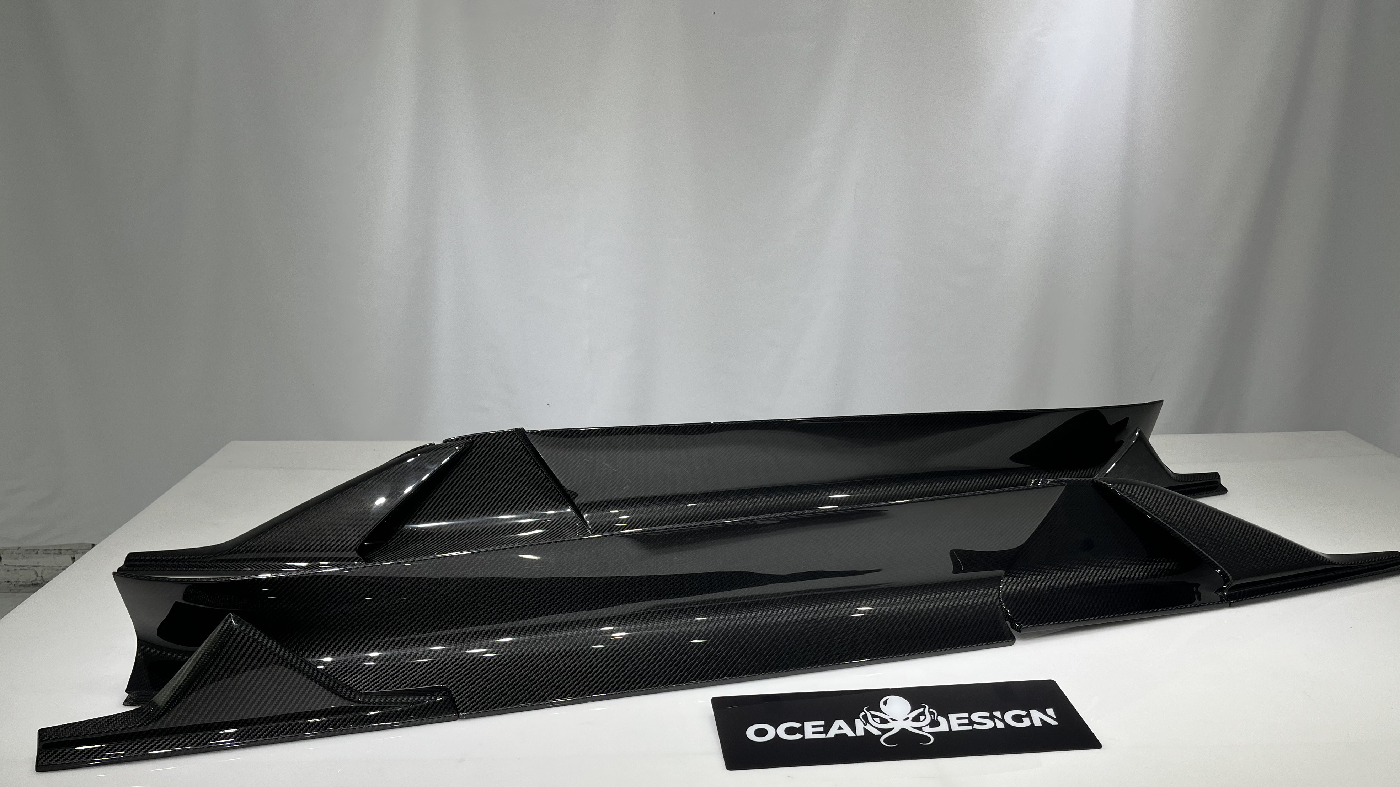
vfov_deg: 39.9
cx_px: 704
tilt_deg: -20.0
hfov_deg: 66.1
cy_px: 492
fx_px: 1077
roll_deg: -0.6
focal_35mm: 29
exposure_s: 1/252
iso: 40
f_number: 1.6
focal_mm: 5.1
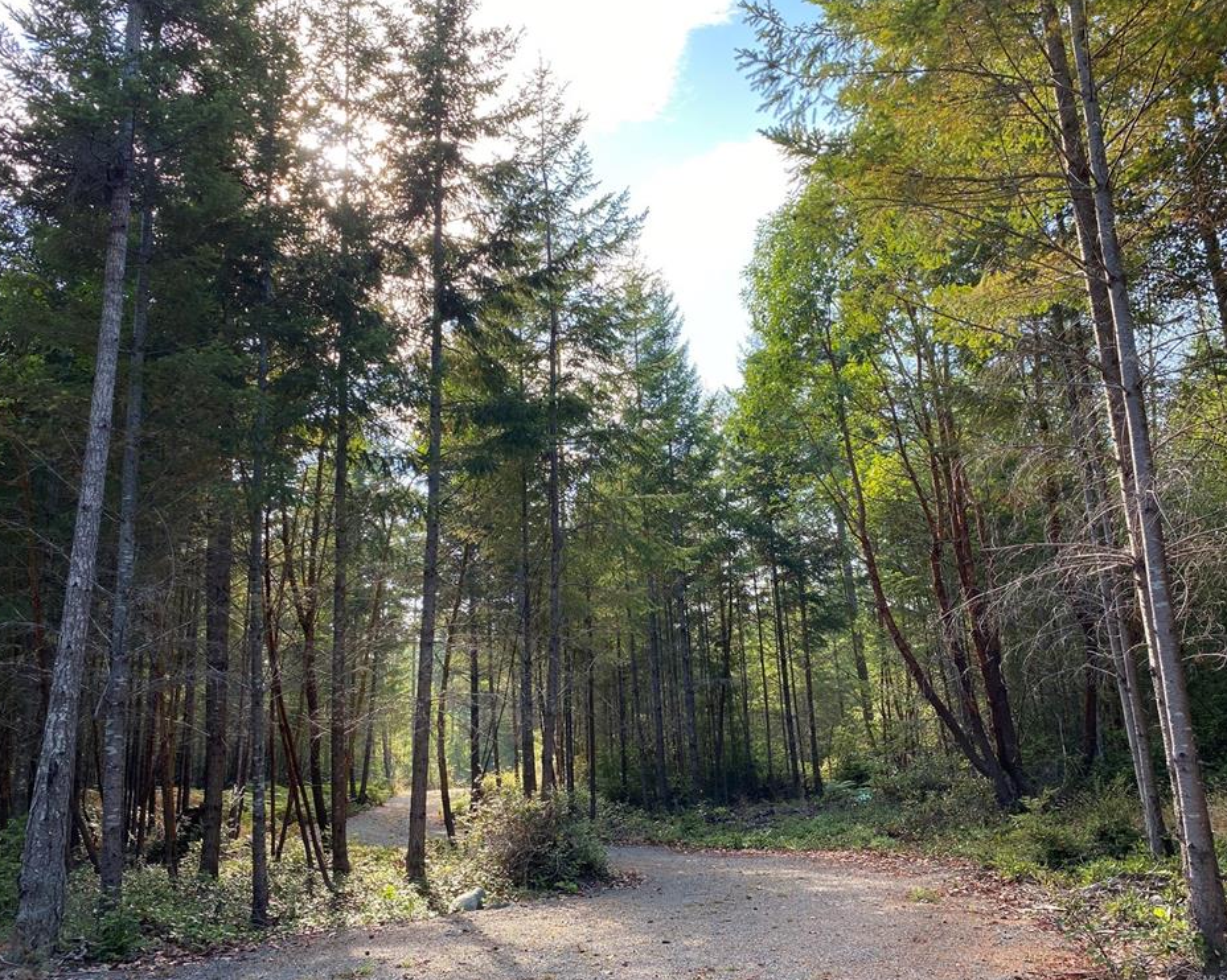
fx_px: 1017
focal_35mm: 28
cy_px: 481
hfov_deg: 62.2
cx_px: 599
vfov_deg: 51.5
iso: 32
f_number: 1.8
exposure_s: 1/397
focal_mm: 4.25
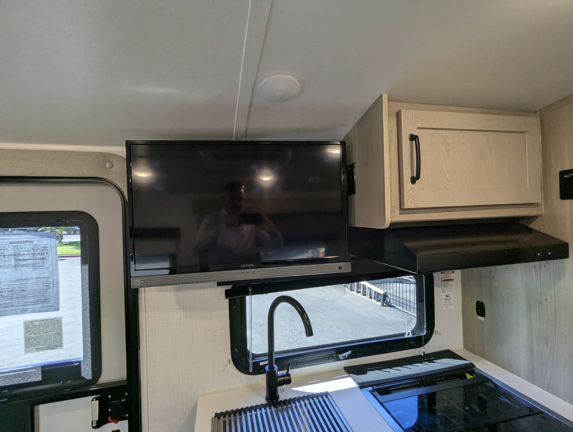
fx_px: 265
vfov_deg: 78.2
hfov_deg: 94.4
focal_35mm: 16
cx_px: 286
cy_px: 216
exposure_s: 1/126
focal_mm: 2.35
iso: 109
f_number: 2.2
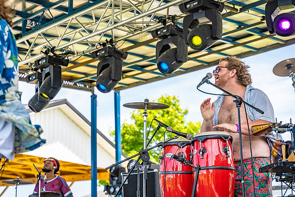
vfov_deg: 18.2
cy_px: 98
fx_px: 615
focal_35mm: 75
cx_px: 148
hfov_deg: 27.0
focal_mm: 75
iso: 125
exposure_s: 1/320
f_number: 4
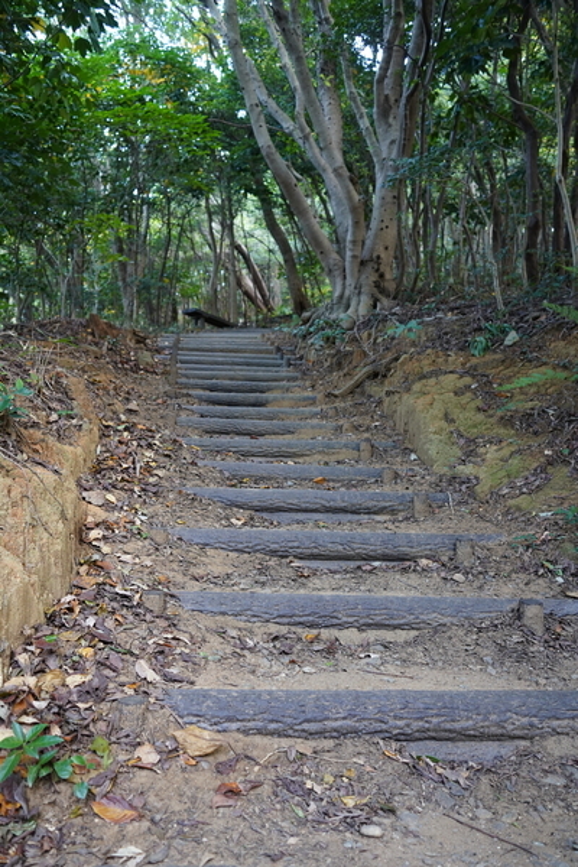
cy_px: 434
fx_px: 674
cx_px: 289
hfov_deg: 46.4
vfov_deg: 65.5
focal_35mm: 28
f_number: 4
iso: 1000
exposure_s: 1/30
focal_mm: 28
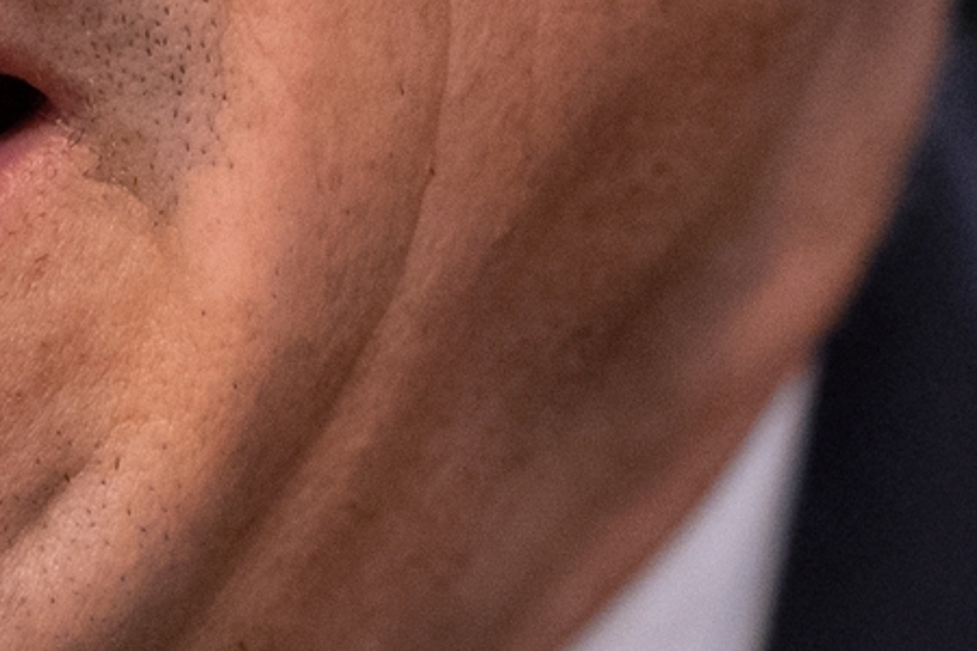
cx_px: -93
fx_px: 65915
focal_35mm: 2429
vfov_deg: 0.6
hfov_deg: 0.8
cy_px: -424
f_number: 2.8
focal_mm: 400
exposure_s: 1/500
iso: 4000
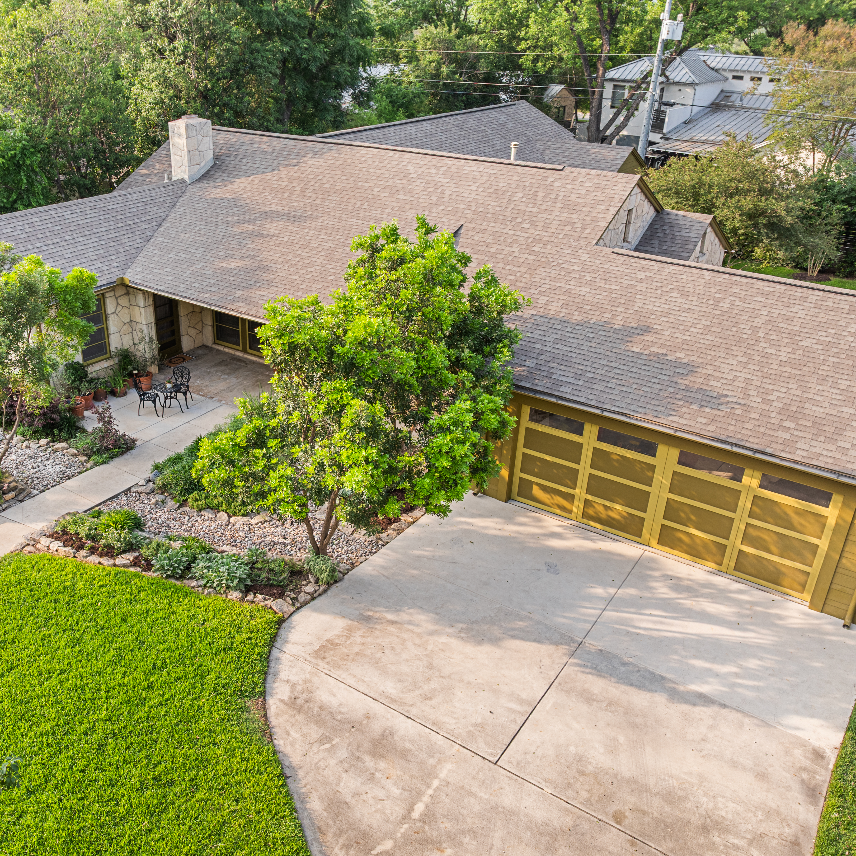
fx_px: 867
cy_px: 461
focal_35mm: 31
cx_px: 329
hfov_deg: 52.1
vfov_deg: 52.5
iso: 130
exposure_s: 1/1250
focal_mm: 12.29
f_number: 2.8
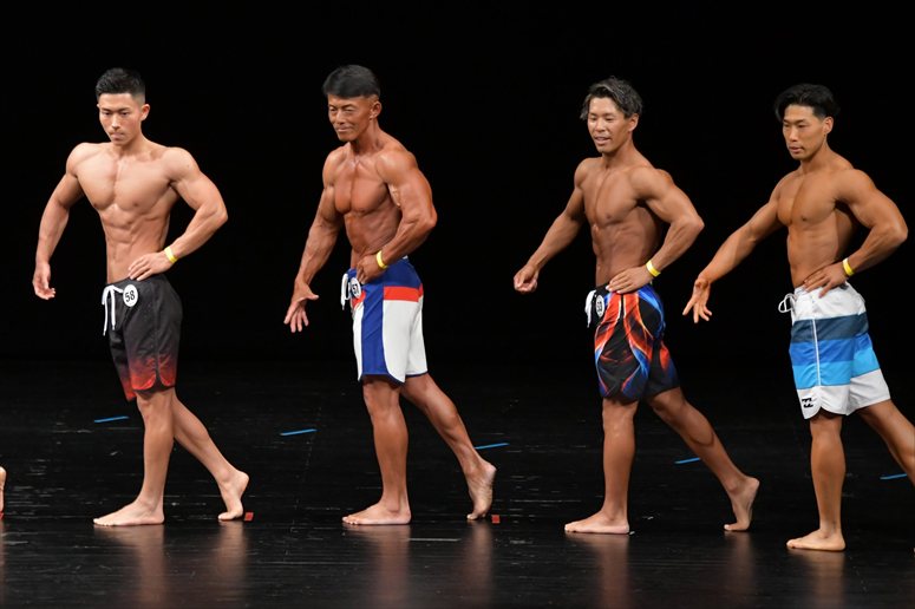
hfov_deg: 8.1
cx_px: 458
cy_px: 304
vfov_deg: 5.4
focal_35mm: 255
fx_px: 6478
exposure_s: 1/400
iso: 3200
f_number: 5.6
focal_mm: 170
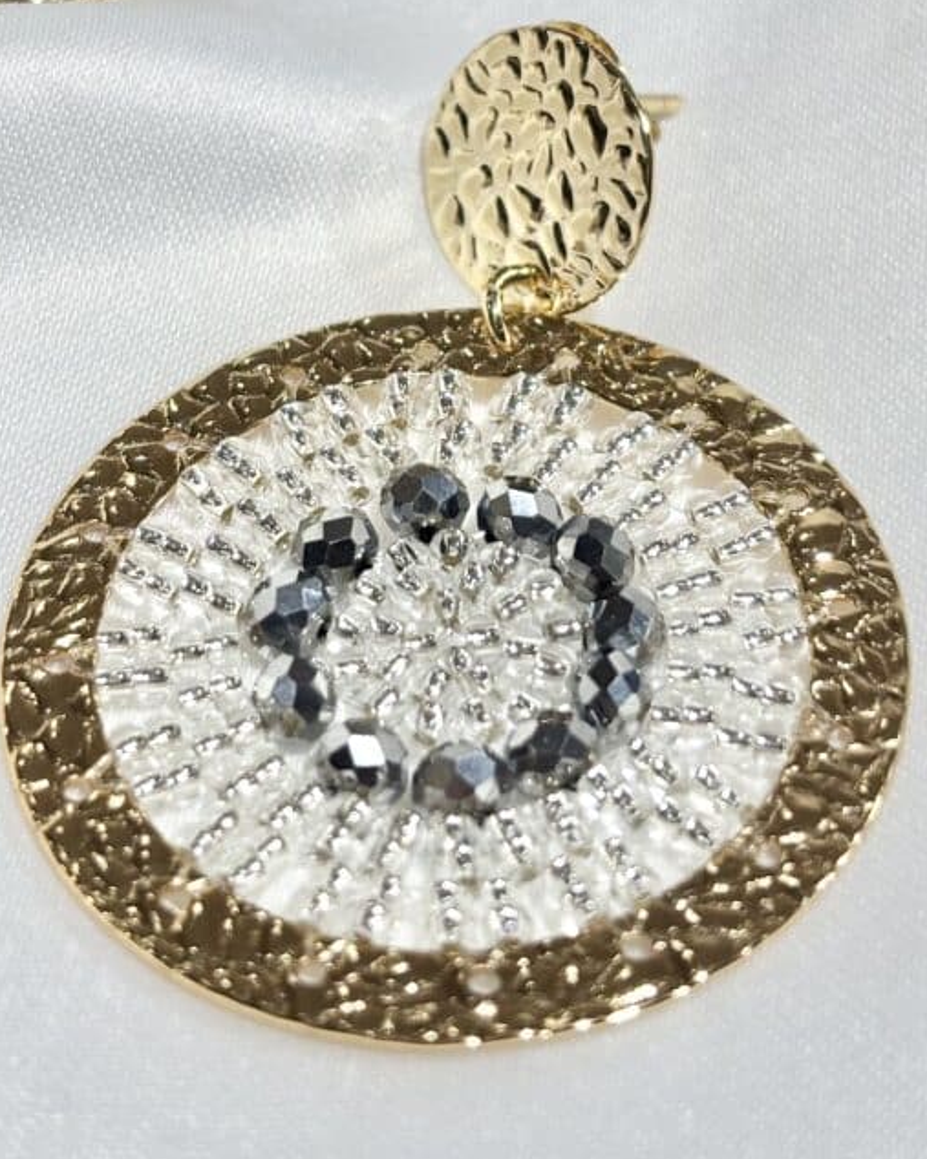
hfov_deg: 18.7
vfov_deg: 23.0
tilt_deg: -36.1
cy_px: 282
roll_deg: +2.1
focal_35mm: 82
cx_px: 430
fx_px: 2813
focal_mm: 5.96
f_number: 1.6
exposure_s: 1/286
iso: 32
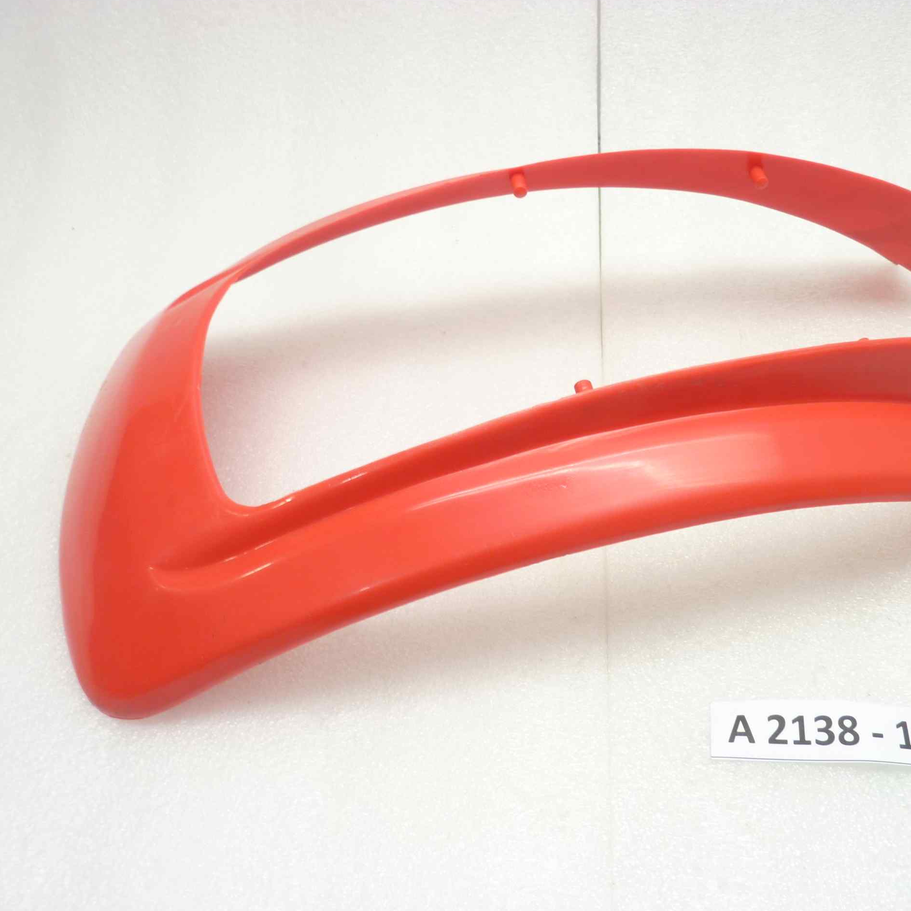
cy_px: 449
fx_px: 893
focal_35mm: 30
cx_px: 598
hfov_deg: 53.1
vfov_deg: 54.0
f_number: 3.3
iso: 80
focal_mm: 4.1
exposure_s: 1/10
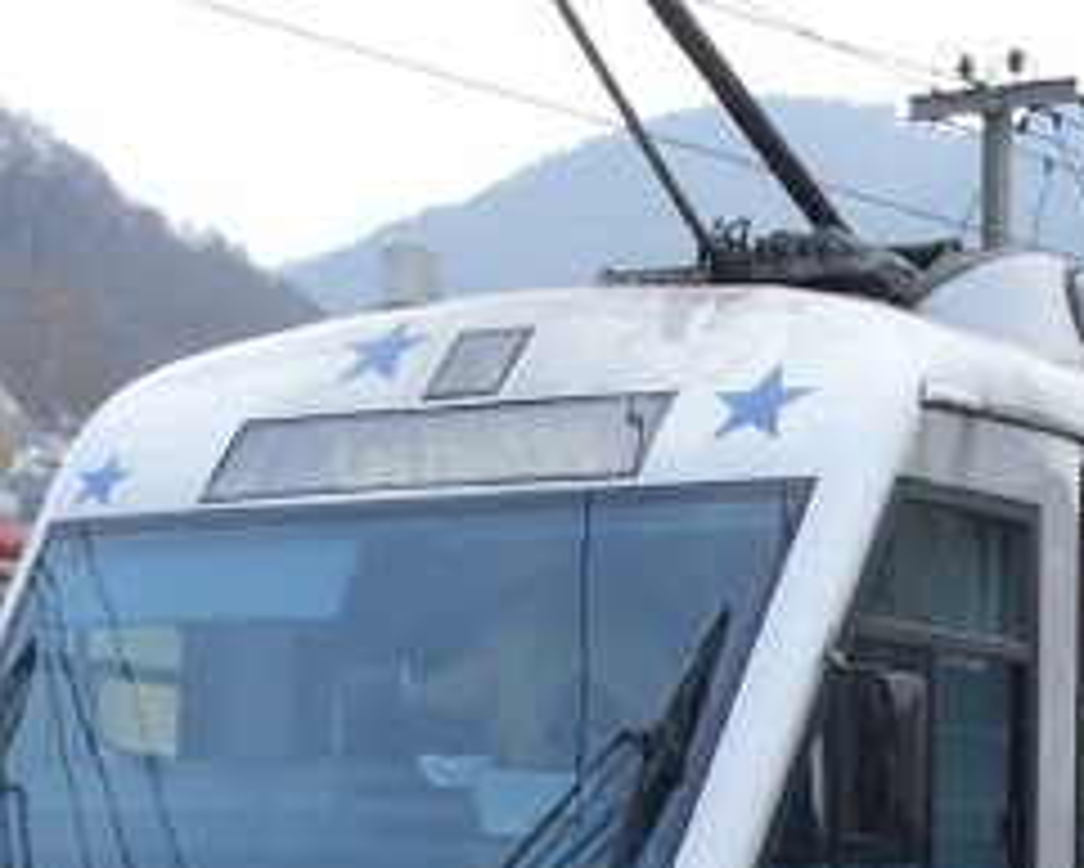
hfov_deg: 15.4
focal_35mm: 122
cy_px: 904
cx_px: 1129
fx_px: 3916
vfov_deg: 12.5
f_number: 2.8
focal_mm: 6.3
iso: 50
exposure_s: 1/402
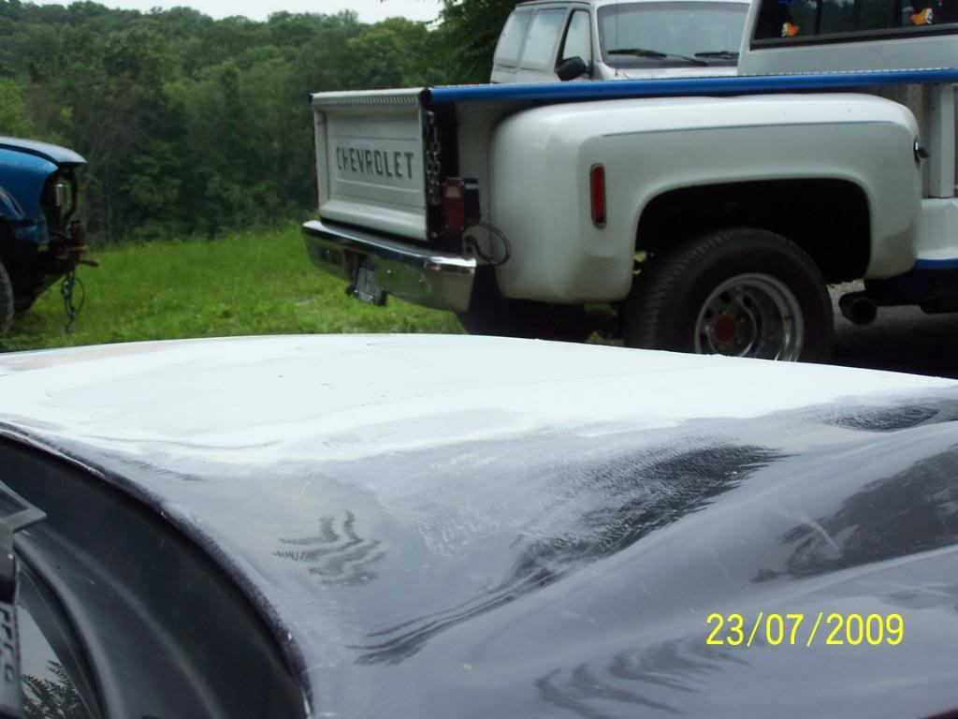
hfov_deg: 32.7
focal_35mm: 59
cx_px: 479
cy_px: 360
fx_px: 1633
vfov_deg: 24.8
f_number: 3.2
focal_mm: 9.8
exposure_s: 1/500
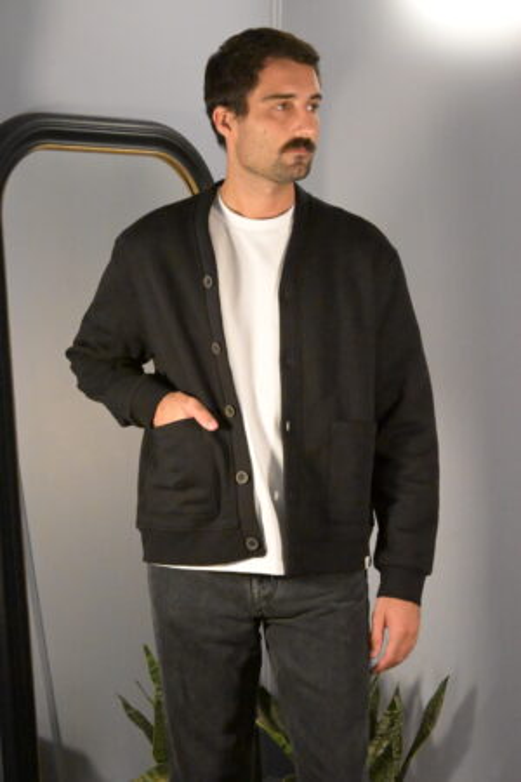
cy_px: 391
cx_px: 260
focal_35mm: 84
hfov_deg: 16.3
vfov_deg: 24.2
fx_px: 1823
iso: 20000
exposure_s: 1/125
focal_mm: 56
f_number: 14
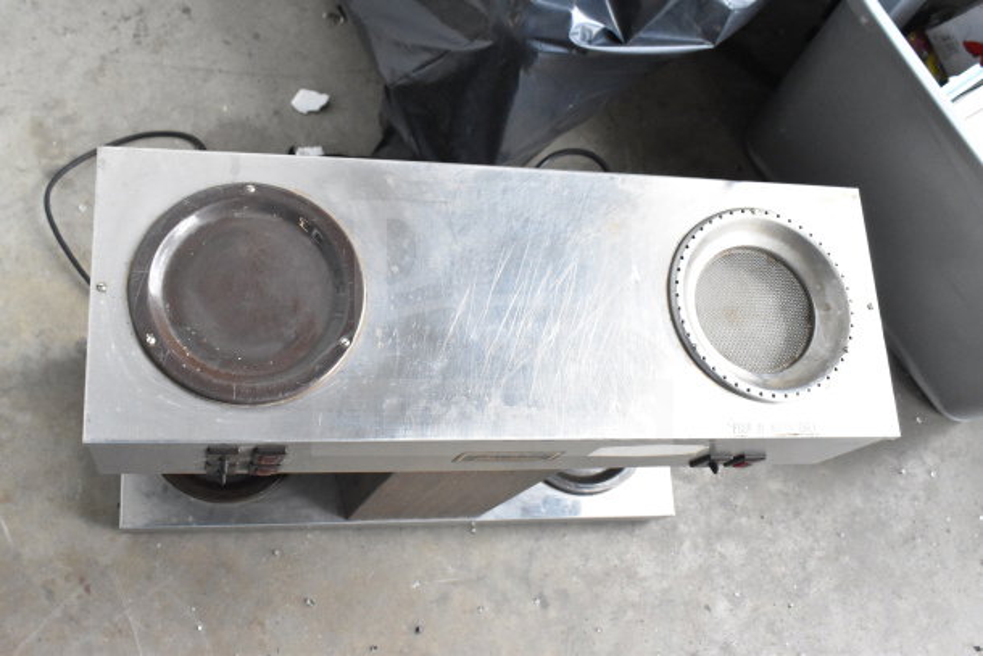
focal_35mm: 40
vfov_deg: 33.0
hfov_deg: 47.9
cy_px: 328
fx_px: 1106
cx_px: 492
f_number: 9
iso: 6400
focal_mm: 27
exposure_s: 1/320
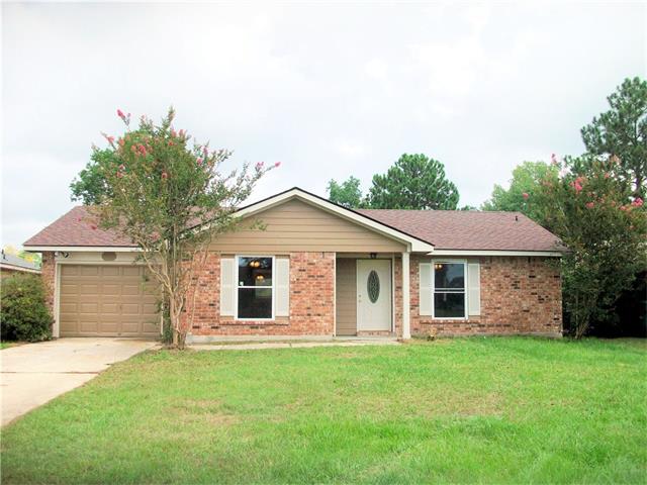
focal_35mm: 32
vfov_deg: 44.2
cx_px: 324
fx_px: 598
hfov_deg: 56.8
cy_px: 242
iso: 64
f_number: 2.8
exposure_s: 1/500
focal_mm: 5.7
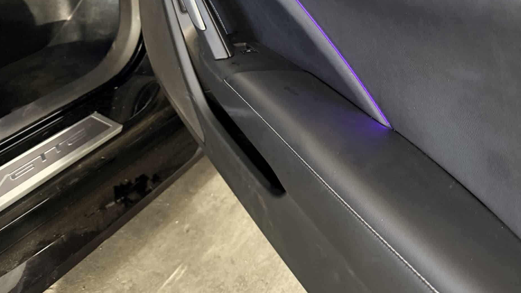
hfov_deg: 55.3
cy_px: 24
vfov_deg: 31.2
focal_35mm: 36
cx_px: 257
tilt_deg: -20.1
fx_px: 497
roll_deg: -1.5
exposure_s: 1/60
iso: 640
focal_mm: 6.76
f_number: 1.78
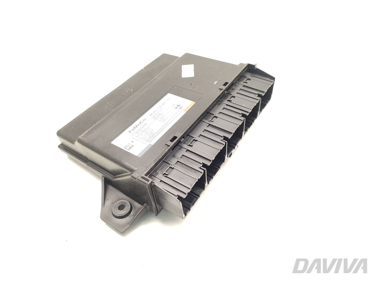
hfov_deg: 71.6
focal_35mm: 24
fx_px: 261
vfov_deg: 56.8
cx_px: 188
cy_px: 141
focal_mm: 5.89
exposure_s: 1/80
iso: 250
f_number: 1.89
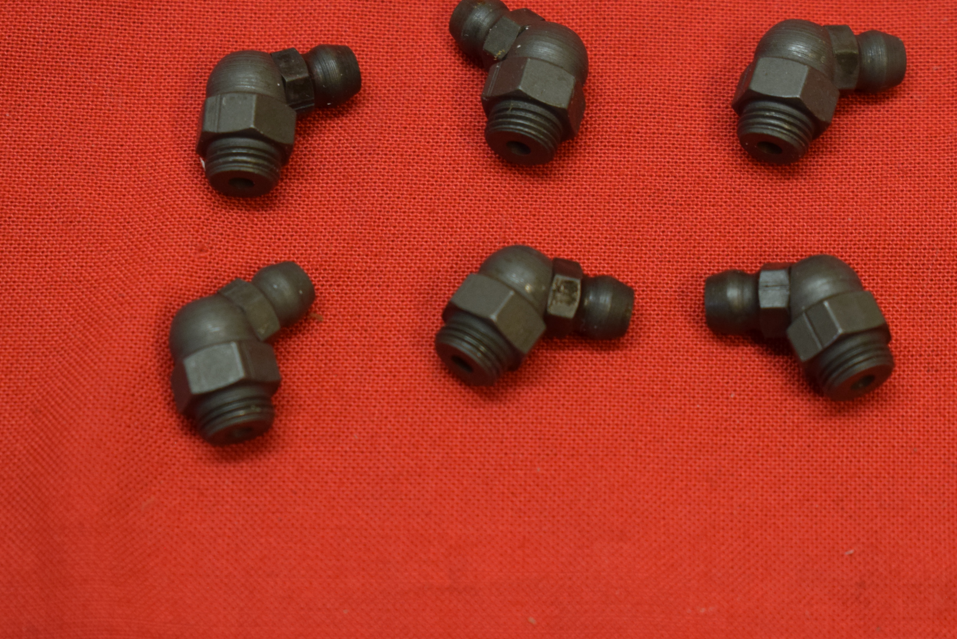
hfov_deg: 19.0
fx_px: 2862
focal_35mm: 108
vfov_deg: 12.7
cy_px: 298
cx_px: 557
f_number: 5.6
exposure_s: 1/60
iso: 800
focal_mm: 55
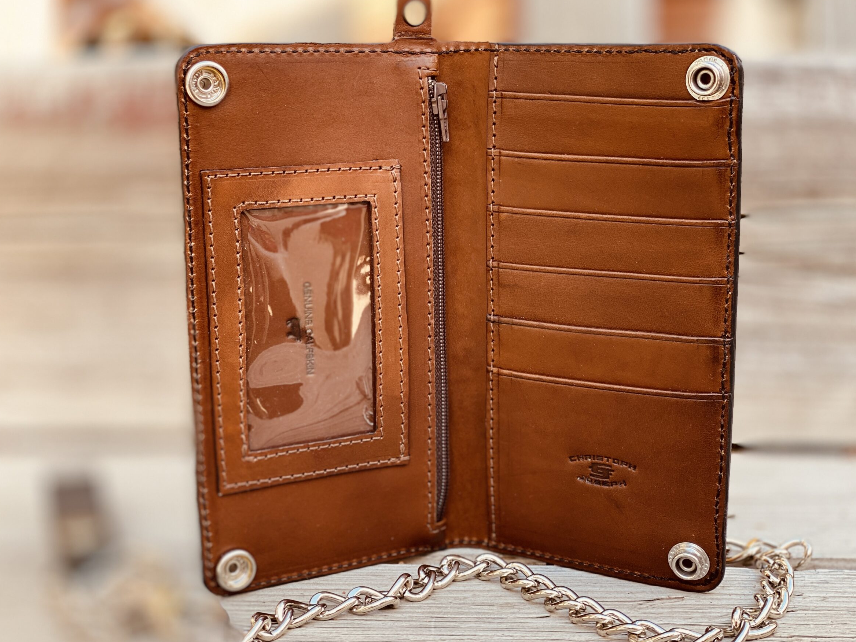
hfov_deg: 33.8
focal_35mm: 57
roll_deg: +0.4
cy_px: 335
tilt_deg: -11.3
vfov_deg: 25.7
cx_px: 452
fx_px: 1410
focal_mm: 6
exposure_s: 1/122
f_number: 2
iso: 32
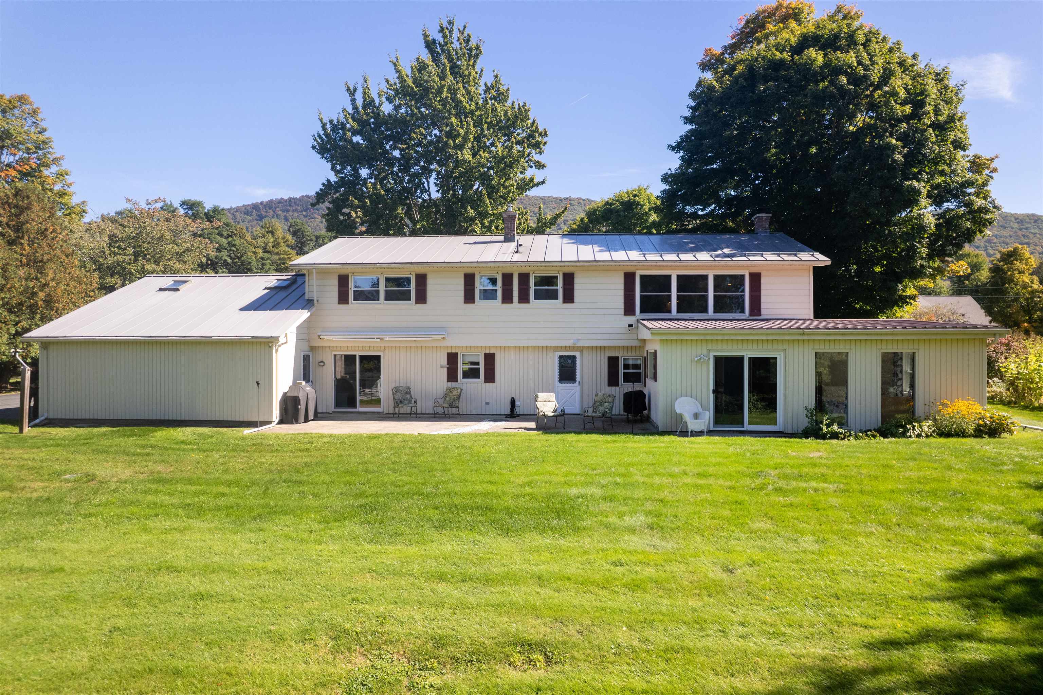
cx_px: 522
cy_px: 348
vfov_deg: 57.2
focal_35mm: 22
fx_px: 637
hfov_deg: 78.6
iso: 100
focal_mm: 8.38
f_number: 2.8
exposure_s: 1/120
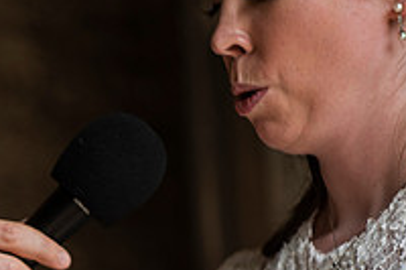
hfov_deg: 3.5
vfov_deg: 2.4
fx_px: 6547
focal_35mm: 581
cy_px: 368
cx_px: -4
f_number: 3.5
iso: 400
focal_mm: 200
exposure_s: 1/1000
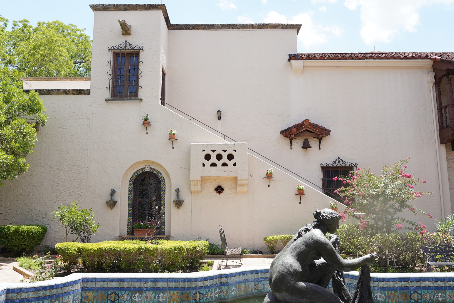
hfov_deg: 65.5
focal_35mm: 28
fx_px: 353
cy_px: 152
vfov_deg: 46.4
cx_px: 227
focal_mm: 28
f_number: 9
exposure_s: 1/100
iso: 100
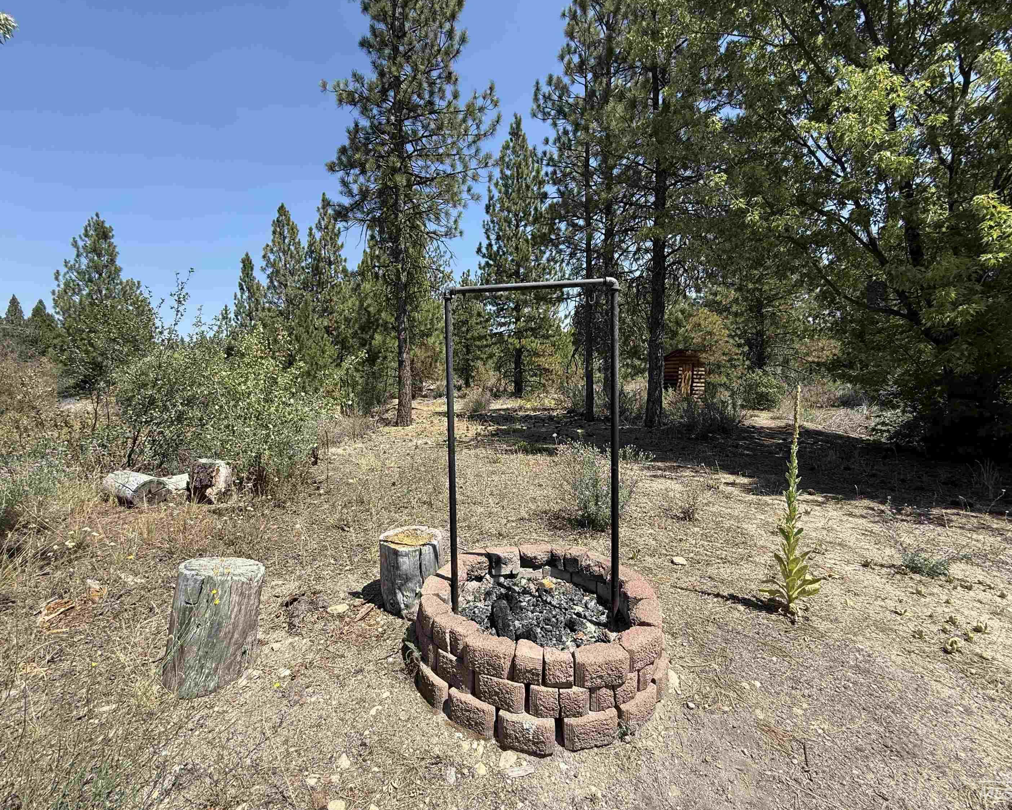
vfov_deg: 84.0
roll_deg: +0.3
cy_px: 403
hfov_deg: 96.7
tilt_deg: -4.0
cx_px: 485
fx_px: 449
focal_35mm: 15
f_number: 2.2
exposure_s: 1/1125
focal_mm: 2.22
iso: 50
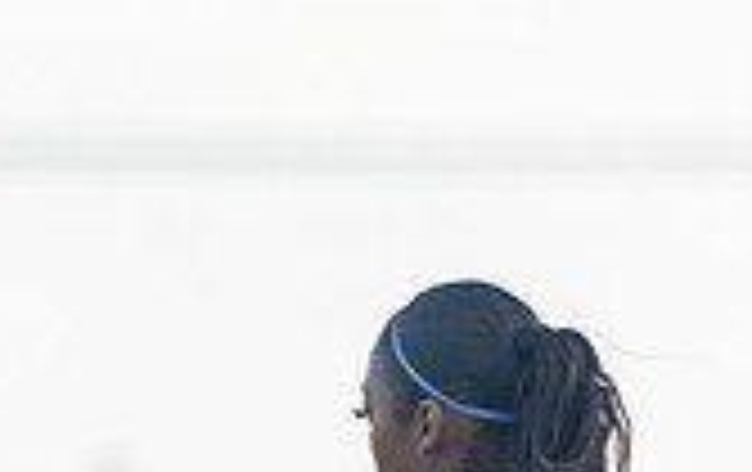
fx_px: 30917
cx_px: -172
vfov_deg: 0.9
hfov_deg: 1.4
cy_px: 868
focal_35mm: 1506
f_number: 8
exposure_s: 1/1250
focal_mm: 391
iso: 1250
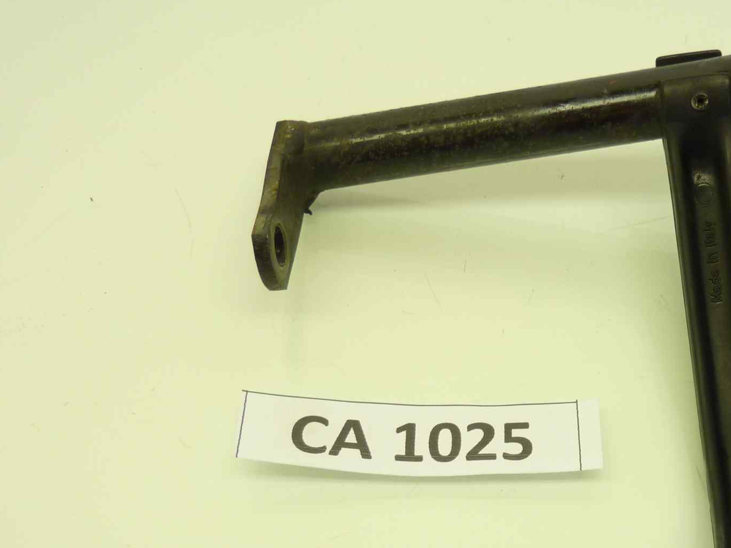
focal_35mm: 47
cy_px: 466
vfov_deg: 29.9
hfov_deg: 39.2
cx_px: 565
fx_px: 992
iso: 80
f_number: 3.3
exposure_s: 1/30
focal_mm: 4.1
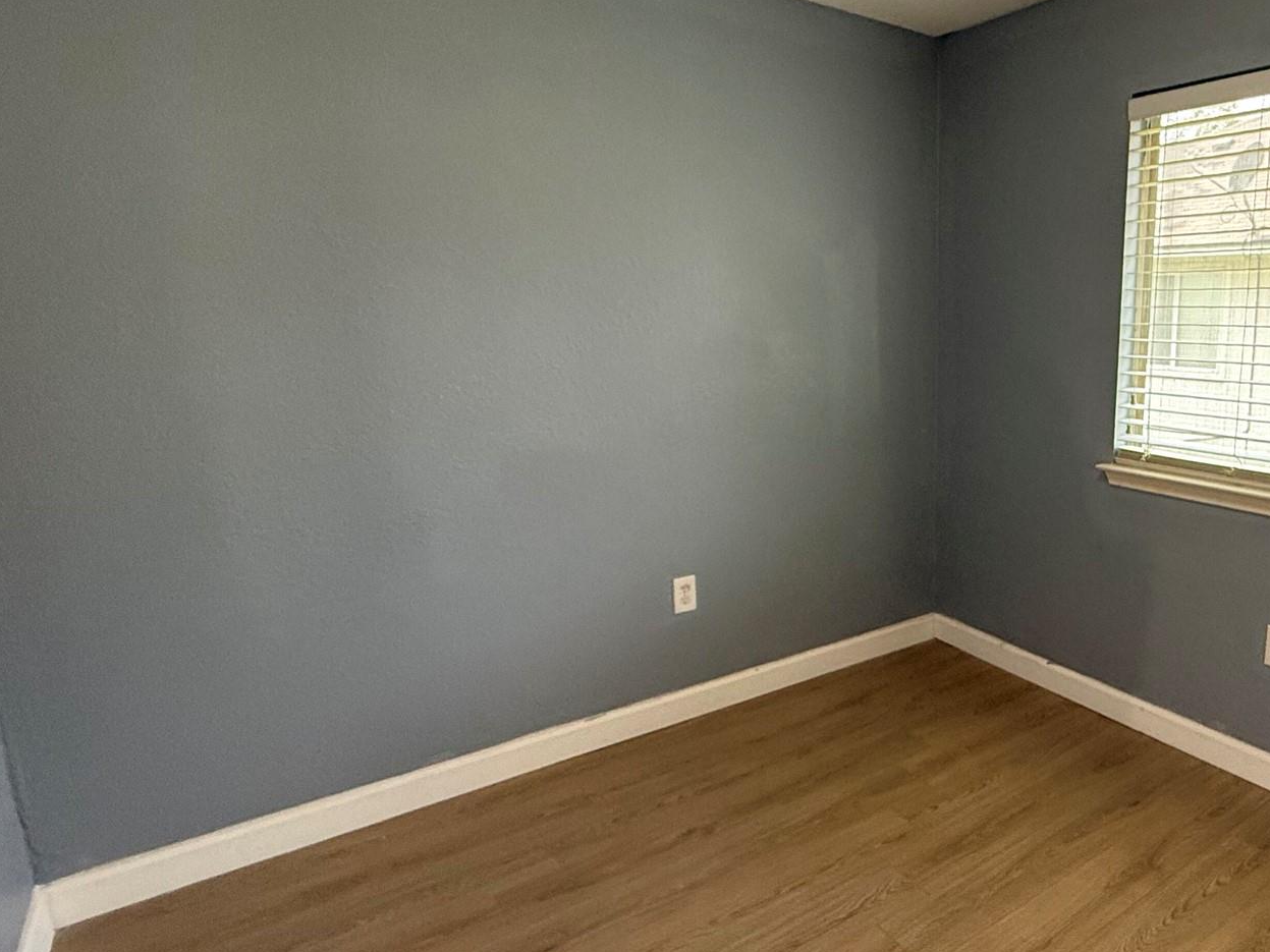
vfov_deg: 58.9
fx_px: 844
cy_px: 485
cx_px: 939
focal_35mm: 23
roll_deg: +0.4
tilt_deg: -10.8
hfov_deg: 69.5
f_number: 2.2
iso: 400
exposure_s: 1/60
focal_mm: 2.22
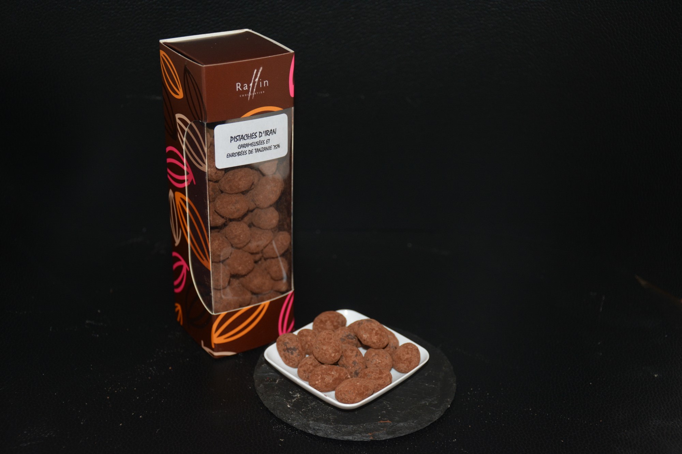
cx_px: 341
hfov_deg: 37.9
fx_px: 994
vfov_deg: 25.7
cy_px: 227
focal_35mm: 52
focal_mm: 35
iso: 900
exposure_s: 1/60
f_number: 4.2
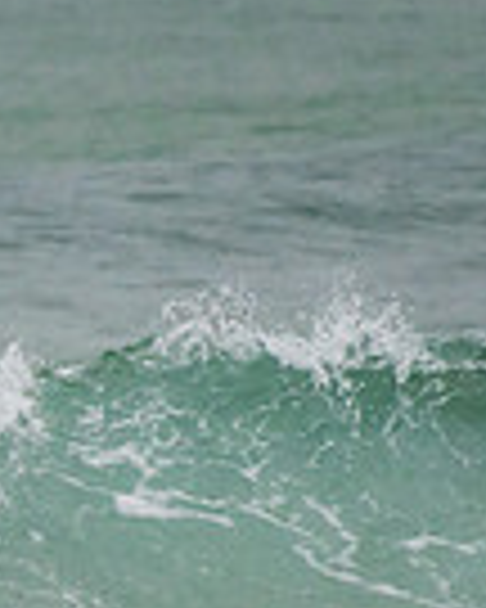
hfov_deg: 0.6
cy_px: 582
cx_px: -838
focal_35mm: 2455
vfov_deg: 0.8
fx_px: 44140
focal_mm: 500
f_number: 5.6
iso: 400
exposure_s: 1/320
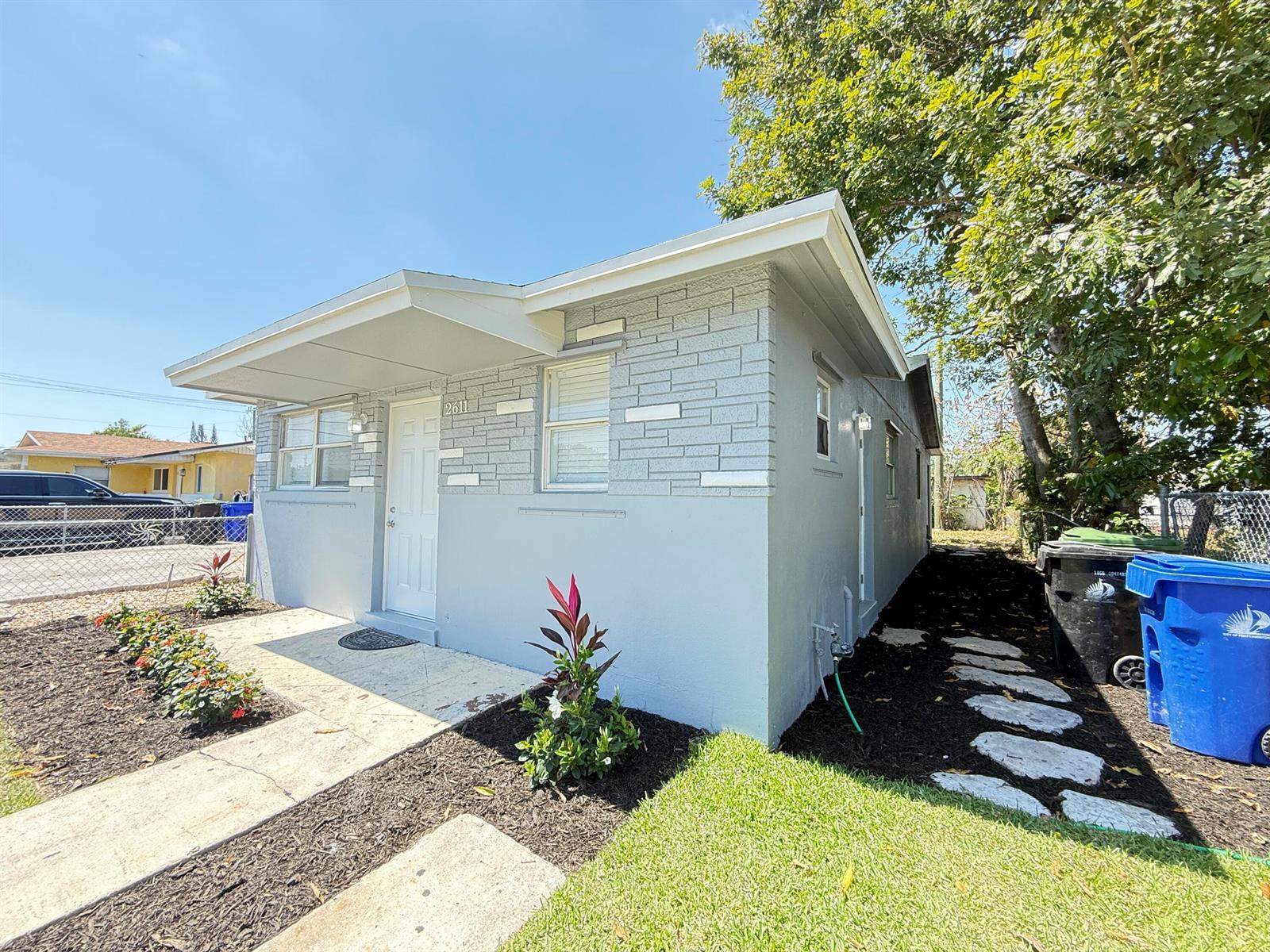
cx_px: 635
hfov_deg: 102.1
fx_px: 514
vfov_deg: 85.7
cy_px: 476
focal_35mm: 14
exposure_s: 1/188
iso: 64
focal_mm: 2.22
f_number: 2.2
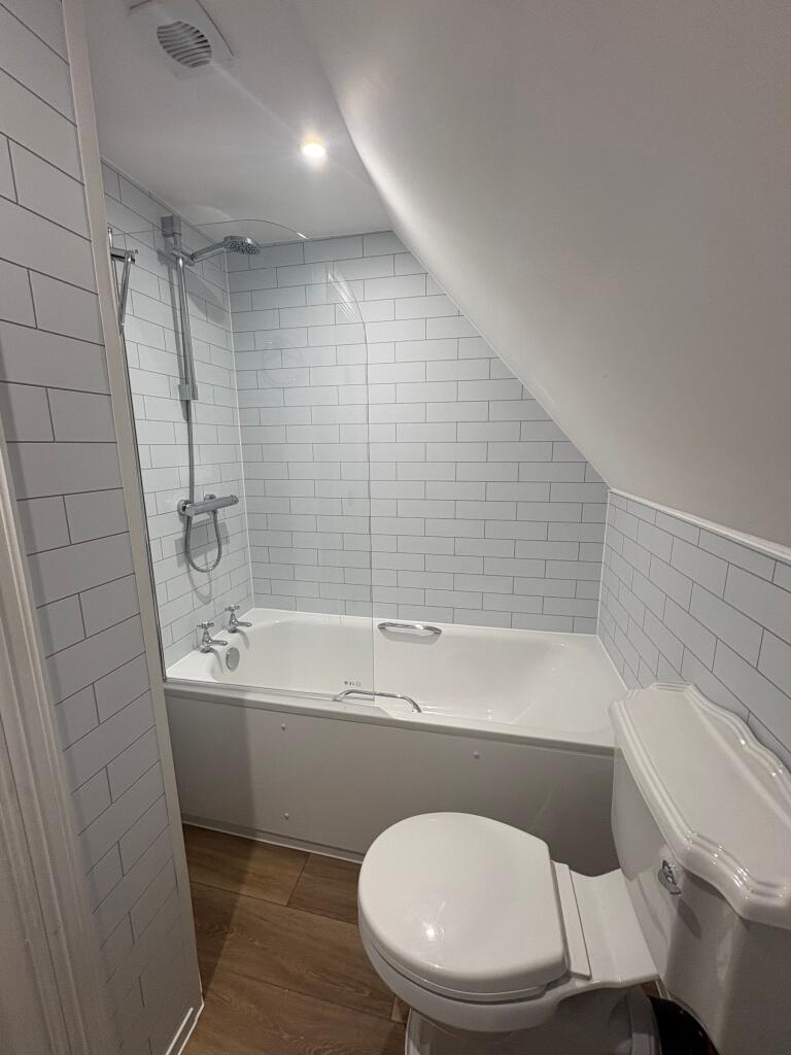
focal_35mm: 14
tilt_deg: -10.5
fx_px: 427
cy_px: 528
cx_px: 396
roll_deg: +0.3
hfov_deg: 85.7
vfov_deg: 102.1
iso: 125
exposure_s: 1/100
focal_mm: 2.22
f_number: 2.2
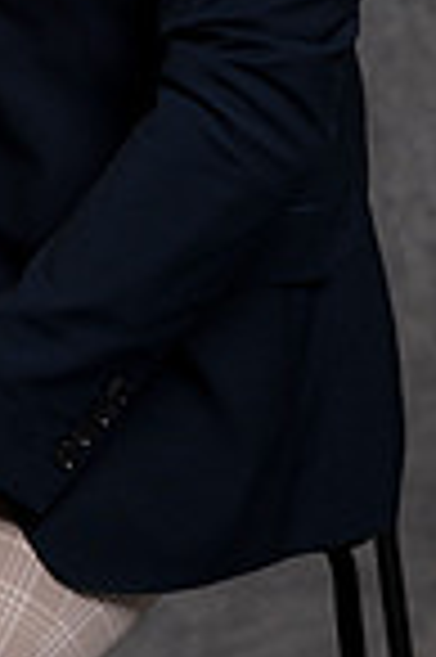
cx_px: 9
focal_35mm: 262
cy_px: -176
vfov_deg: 7.8
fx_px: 4771
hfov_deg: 5.2
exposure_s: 1/200
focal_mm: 85
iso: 100
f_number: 5
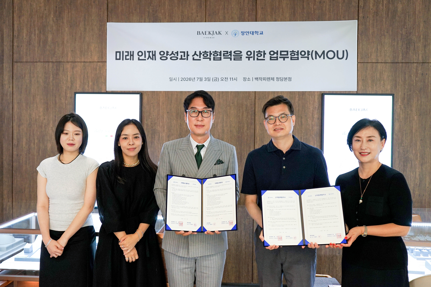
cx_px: 216
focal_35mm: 30
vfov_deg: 43.6
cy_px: 144
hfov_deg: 61.9
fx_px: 359
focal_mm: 30
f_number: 4
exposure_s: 1/160
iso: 640
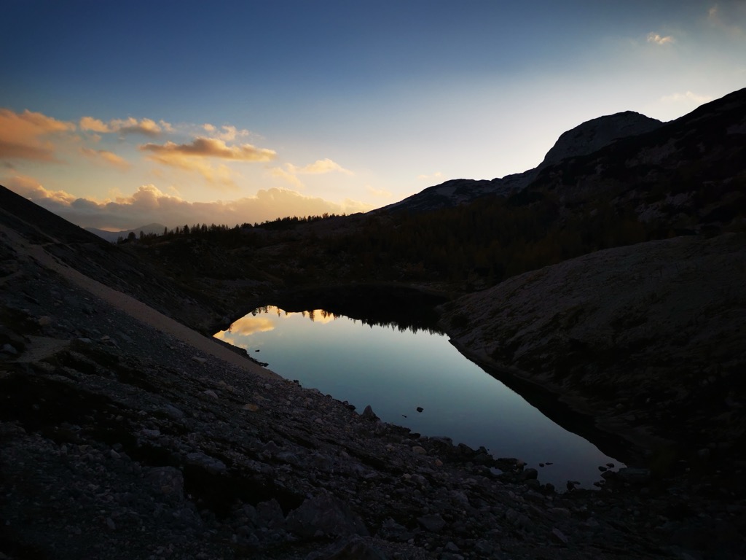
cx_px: 373
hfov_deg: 65.3
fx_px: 582
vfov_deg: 51.4
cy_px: 280
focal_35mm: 27
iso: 50
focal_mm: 5.58
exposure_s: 1/3058
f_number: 1.8
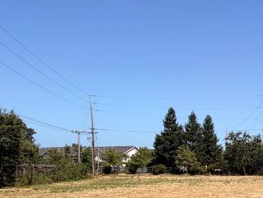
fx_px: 441
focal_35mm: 58
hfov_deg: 29.5
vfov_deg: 24.5
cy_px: 182
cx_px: 299
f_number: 2.2
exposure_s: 1/1017
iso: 20
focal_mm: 2.22
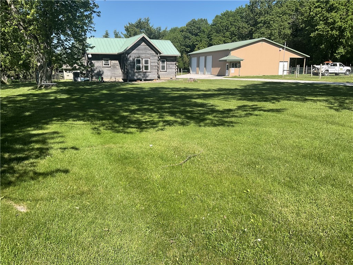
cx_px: 176
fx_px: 296
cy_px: 132
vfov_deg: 48.2
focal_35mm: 29
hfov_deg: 61.7
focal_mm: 3
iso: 16
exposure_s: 1/1451
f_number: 1.8
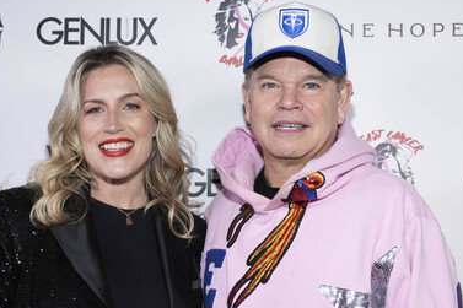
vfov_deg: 22.2
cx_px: 207
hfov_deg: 32.9
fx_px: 784
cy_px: 168
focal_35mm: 61
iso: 800
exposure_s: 1/200
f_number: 5.6
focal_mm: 51
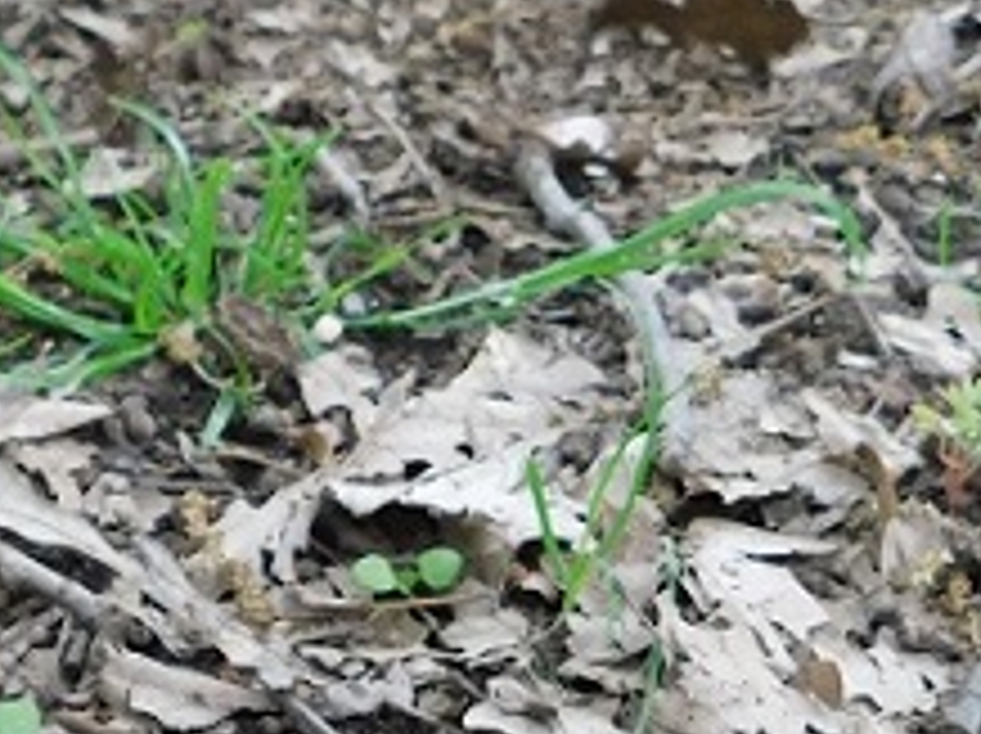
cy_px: 1142
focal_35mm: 74
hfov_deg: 26.4
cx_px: 500
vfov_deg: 17.6
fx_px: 2095
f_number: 3
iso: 125
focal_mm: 4
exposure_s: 1/40
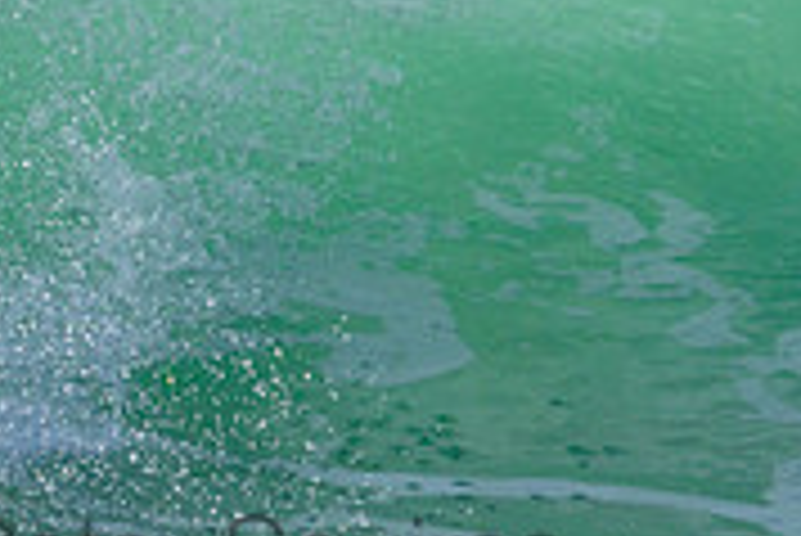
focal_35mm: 2606
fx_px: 58029
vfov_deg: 0.5
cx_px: 216
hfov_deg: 0.8
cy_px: -191
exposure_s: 1/2000
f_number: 11
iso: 900
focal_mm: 800
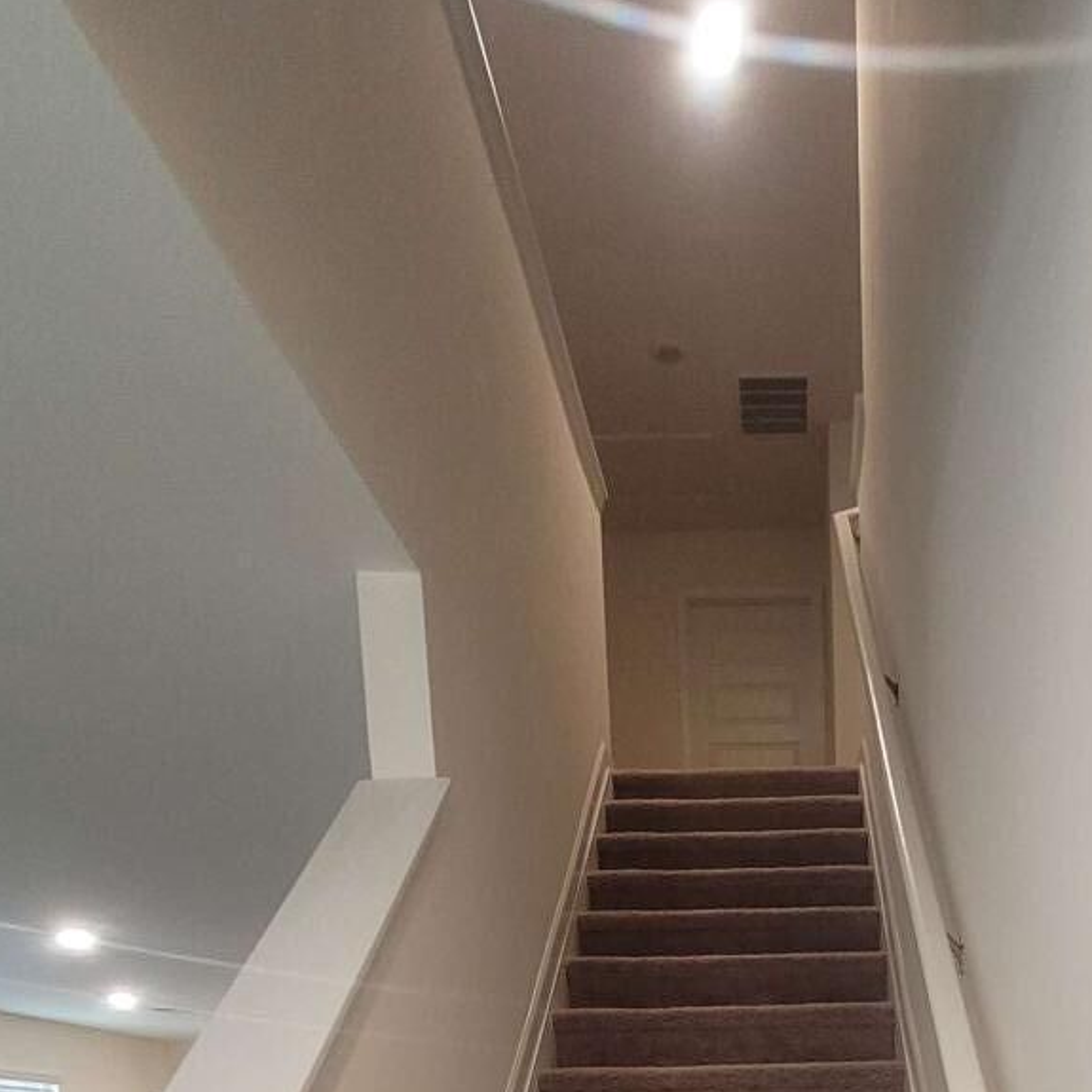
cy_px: 1358
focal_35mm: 32
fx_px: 1142
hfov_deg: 48.7
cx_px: 845
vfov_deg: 36.8
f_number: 2.2
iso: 250
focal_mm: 1.74
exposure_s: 1/60
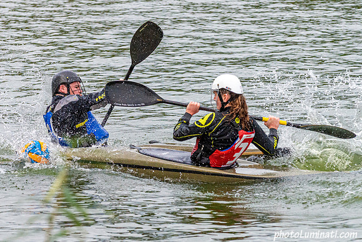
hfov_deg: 5.7
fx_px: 3659
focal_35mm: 364
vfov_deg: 3.8
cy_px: 143
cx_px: 164
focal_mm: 200
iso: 2500
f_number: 6.3
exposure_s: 1/3200
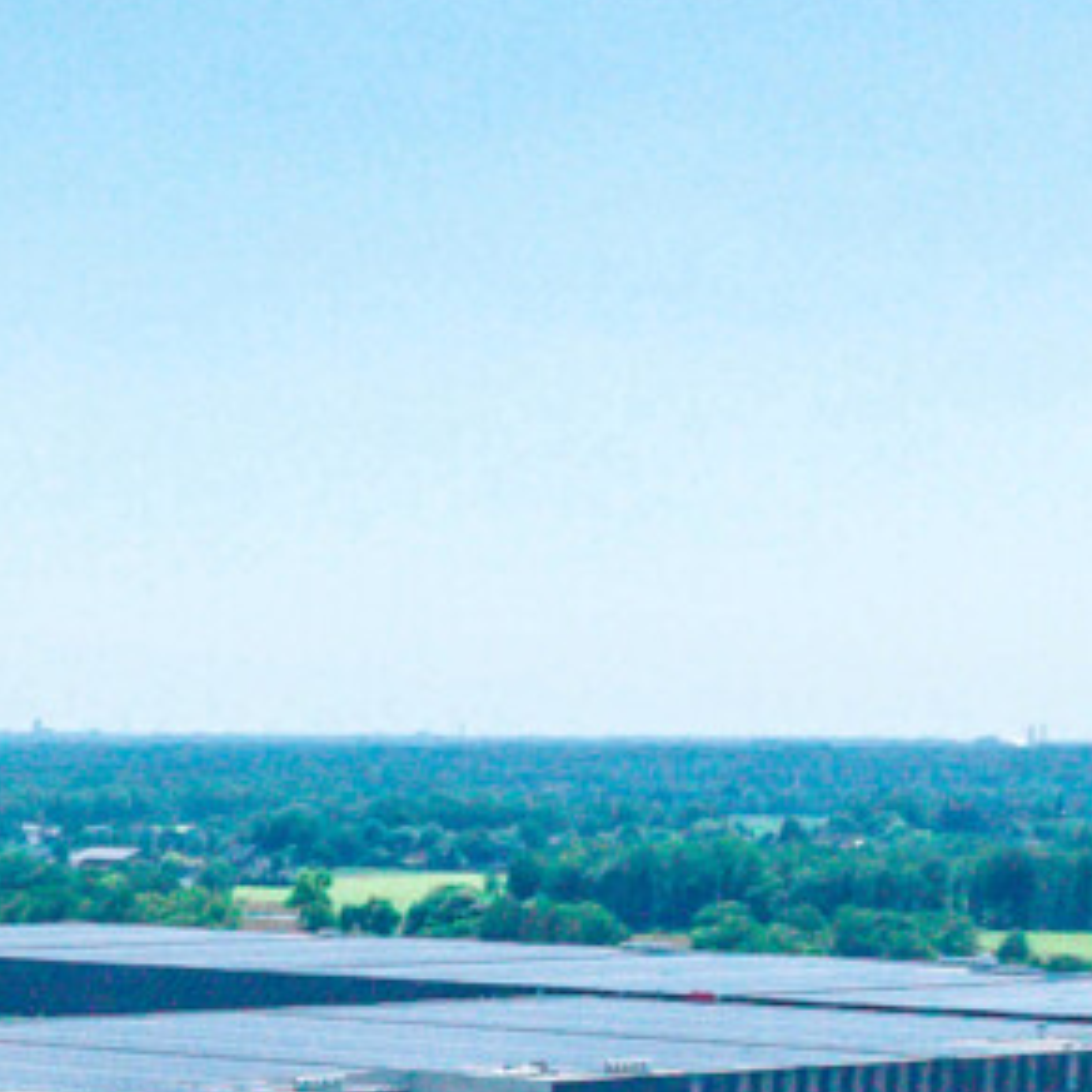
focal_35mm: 140
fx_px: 4997
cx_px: -694
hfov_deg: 11.8
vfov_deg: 11.7
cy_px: 1831
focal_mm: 12.29
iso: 400
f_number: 2.8
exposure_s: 1/200
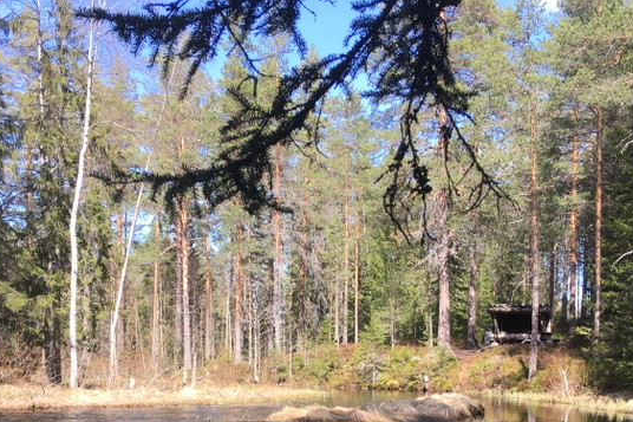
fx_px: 949
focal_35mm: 54
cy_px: 404
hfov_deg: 36.9
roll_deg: +0.5
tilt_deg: -2.3
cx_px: 324
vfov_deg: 24.1
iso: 25
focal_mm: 4.15
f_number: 2.2
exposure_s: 1/400
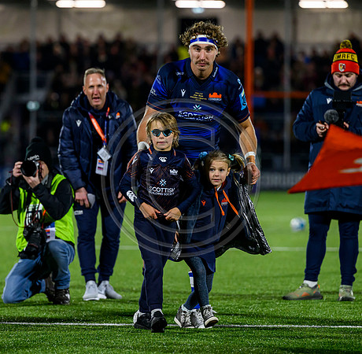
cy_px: 175
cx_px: 165
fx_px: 3303
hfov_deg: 6.3
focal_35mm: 282
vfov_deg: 6.1
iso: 3200
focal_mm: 200
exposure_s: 1/1000
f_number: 3.5
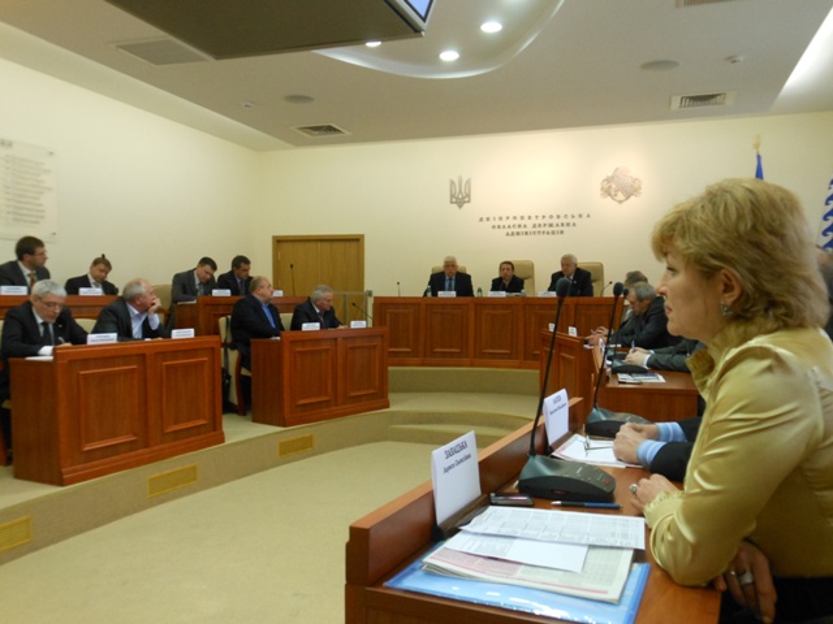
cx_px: 416
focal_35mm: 29
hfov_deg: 61.7
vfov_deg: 48.2
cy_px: 312
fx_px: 698
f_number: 3.3
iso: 320
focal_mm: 5.2
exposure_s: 1/30
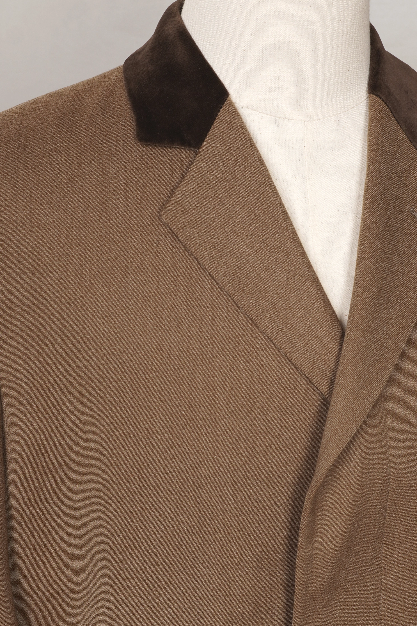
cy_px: 280
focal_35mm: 62
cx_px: 242
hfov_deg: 21.9
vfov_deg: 32.4
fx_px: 1078
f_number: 6.3
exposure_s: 1/10
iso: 200
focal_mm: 32
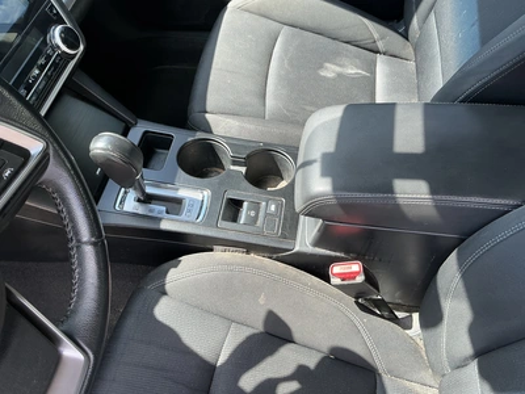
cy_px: 197
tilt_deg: -56.2
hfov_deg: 63.4
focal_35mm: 28
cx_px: 262
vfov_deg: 49.7
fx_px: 425
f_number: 1.8
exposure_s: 1/122
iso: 20
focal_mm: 3
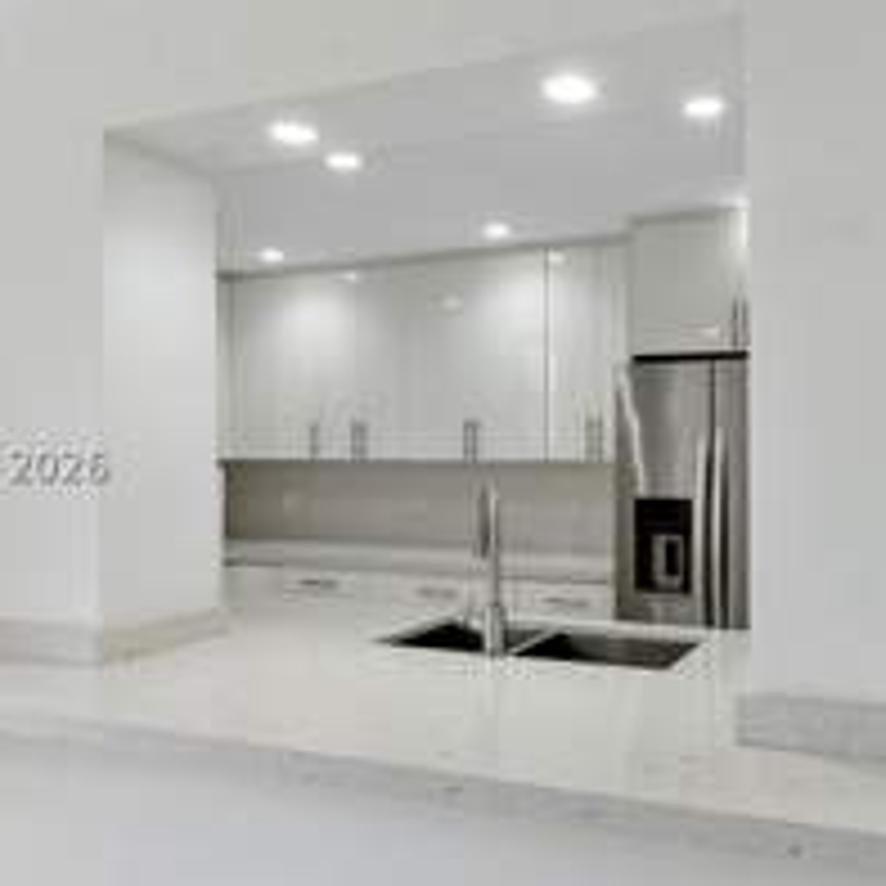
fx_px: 898
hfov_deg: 51.3
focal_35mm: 31
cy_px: 463
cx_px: 607
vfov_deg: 52.5
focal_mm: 10
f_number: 11
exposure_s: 1/10
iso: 160
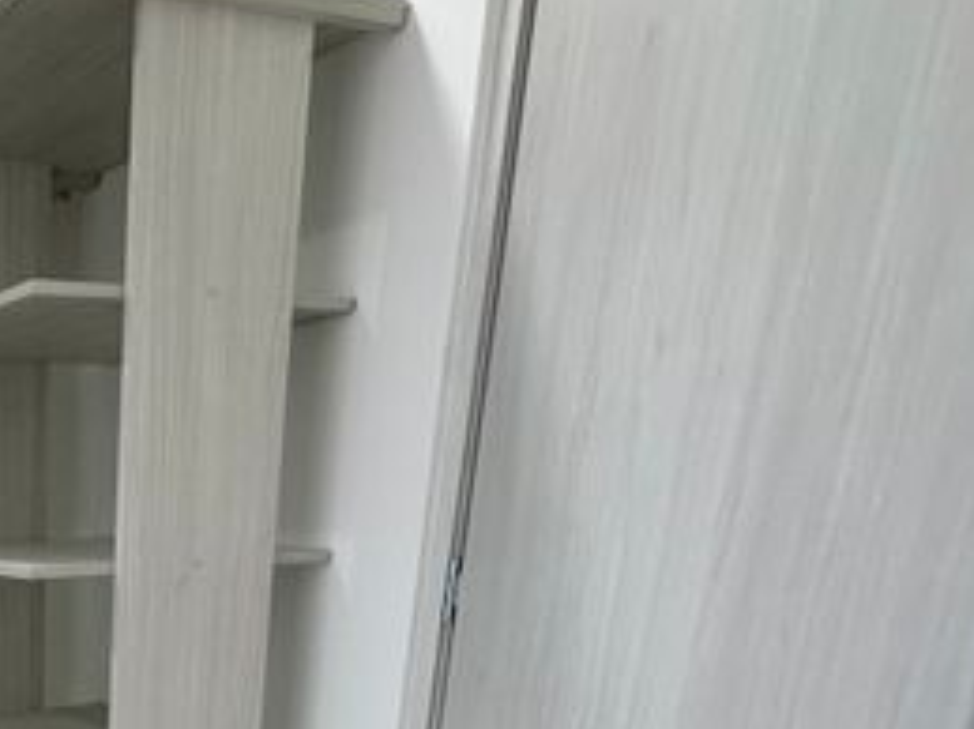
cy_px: 774
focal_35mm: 36
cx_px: -134
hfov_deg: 40.1
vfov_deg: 34.9
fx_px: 1012
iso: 160
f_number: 2.2
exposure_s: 1/120
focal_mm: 2.22
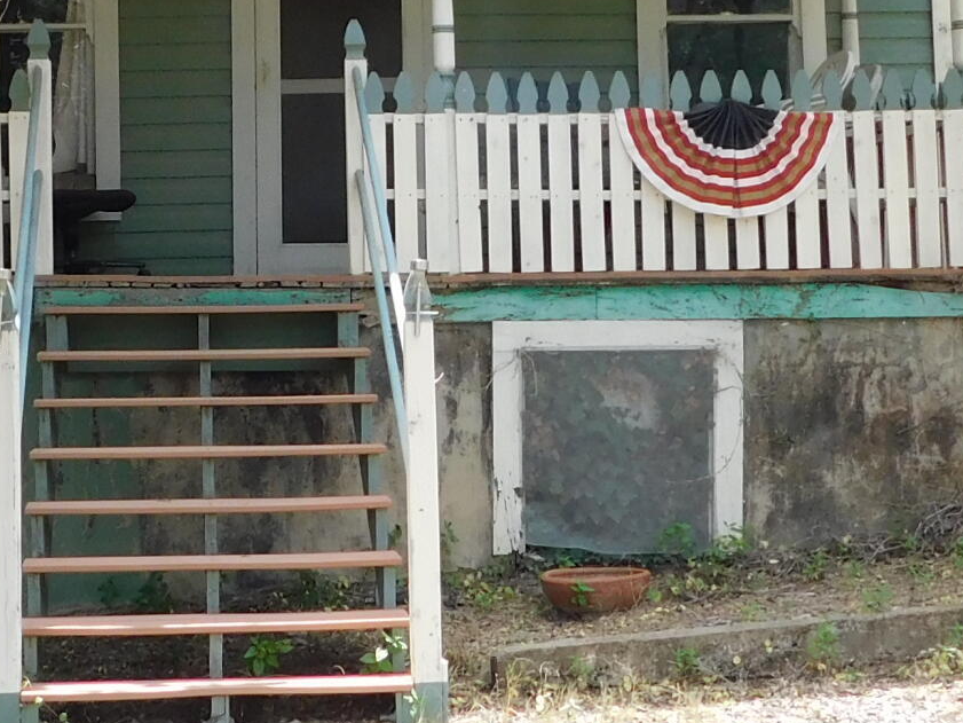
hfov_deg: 23.5
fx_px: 2282
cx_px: 205
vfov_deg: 17.9
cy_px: 167
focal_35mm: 82
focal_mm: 4
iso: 125
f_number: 3
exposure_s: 1/500
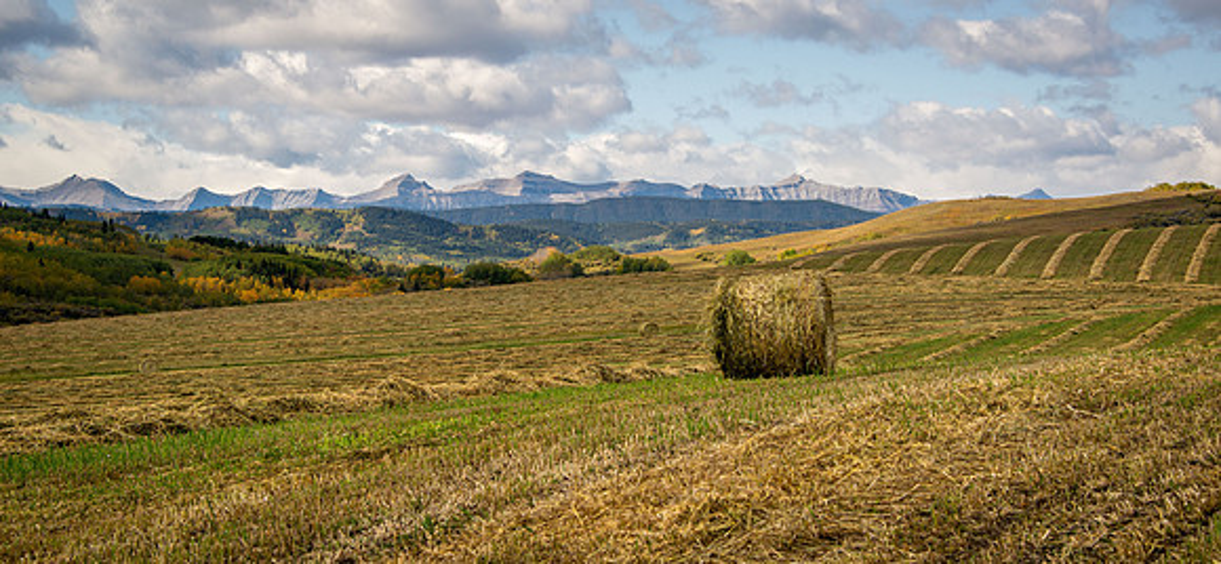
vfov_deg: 11.6
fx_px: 2785
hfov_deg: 24.7
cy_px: 261
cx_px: 610
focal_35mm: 90
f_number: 10
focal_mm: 82
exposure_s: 1/500
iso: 400
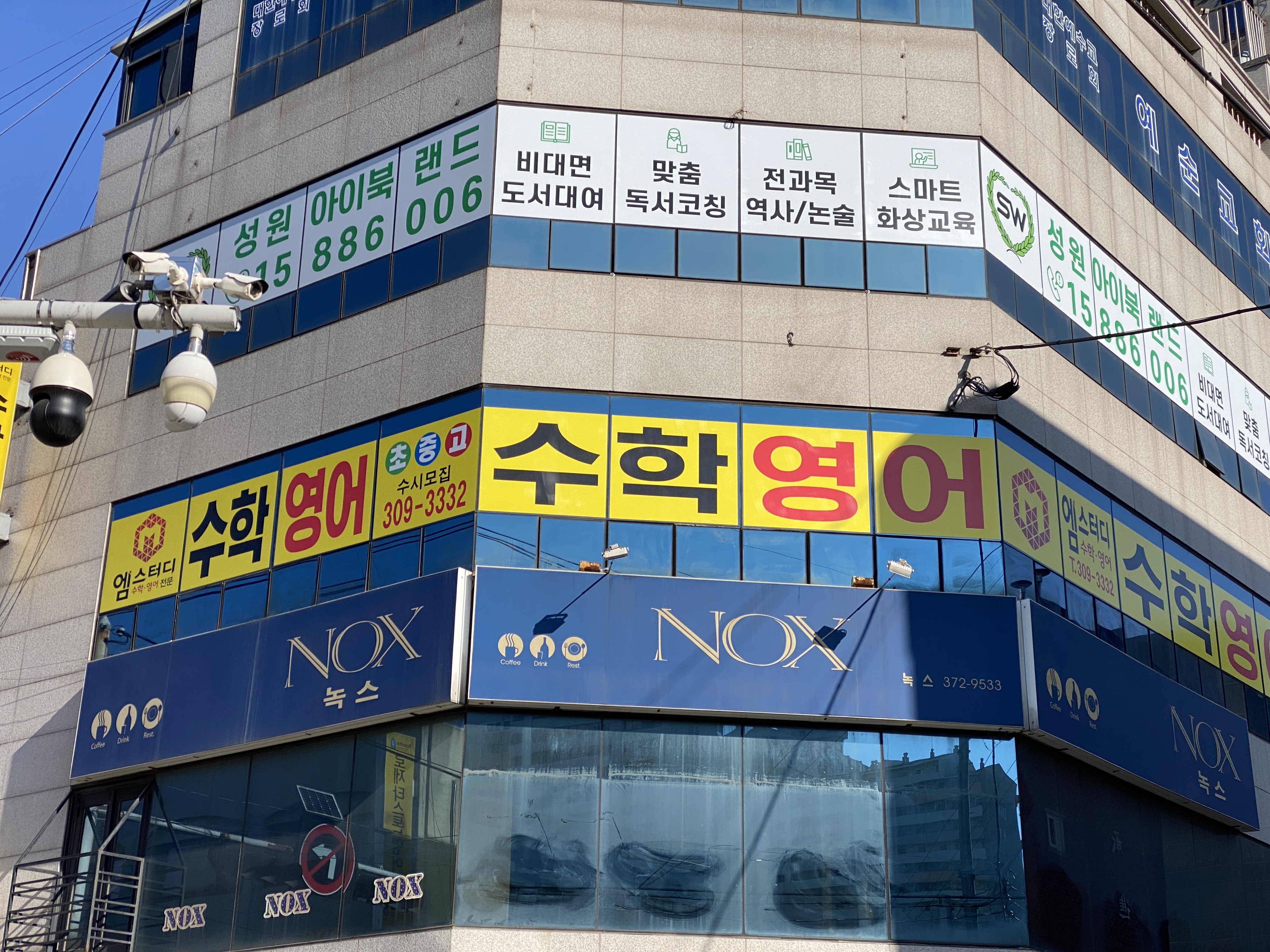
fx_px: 1908
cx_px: 635
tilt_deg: +21.3
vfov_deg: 28.0
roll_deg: -0.2
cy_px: 476
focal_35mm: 52
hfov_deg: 36.8
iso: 20
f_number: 2
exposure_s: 1/1712
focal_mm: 6
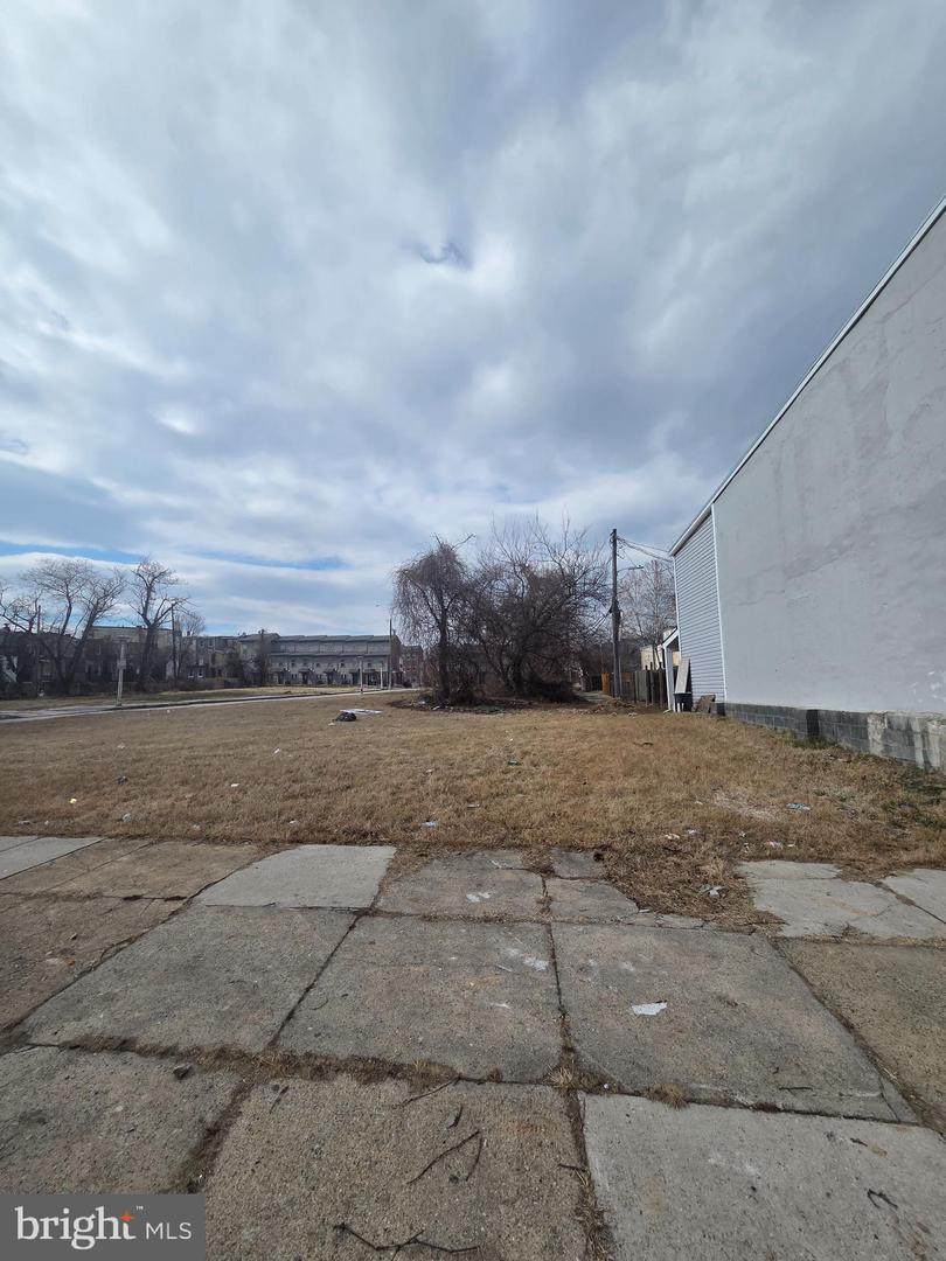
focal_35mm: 13
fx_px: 474
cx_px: 473
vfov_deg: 106.2
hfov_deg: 89.9
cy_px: 630
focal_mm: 2.2
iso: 50
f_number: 2.2
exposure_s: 1/3117
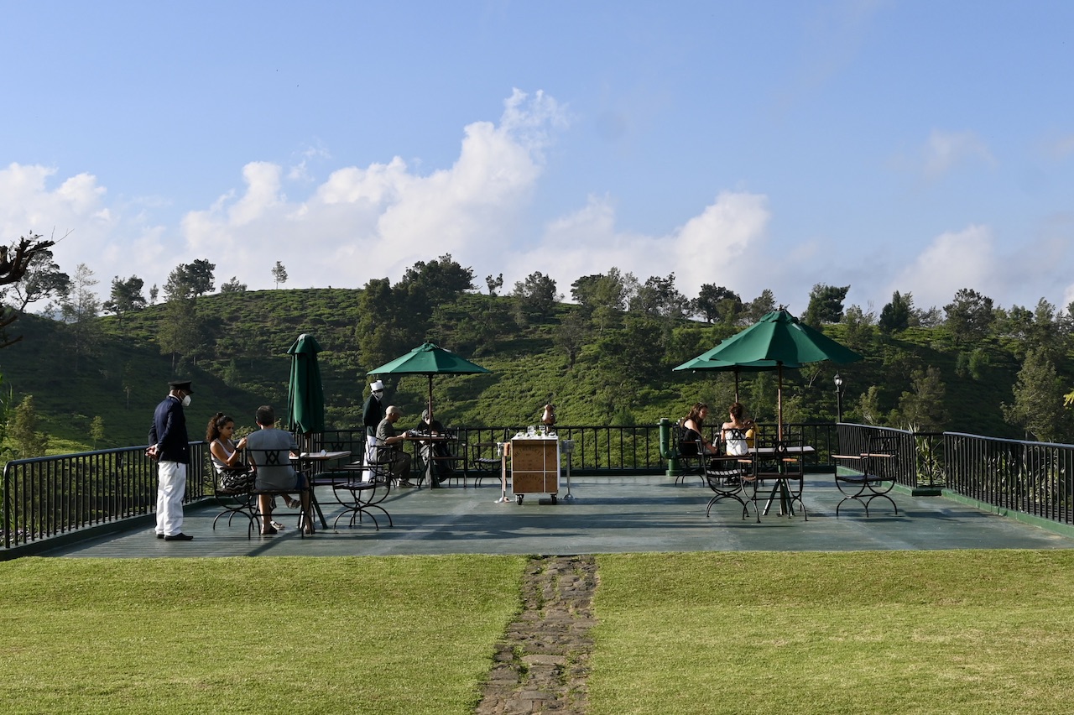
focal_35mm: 34
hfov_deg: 56.2
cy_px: 358
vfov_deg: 39.1
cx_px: 537
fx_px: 1006
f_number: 7.1
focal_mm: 22.5
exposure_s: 1/400
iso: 100
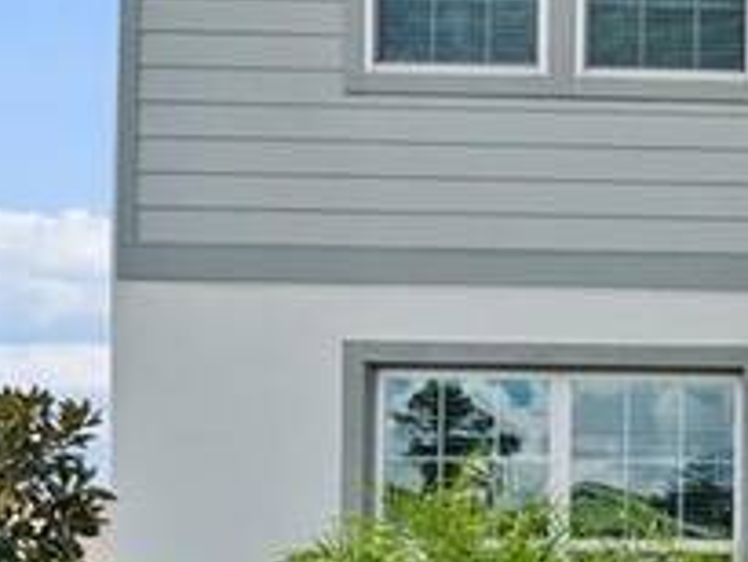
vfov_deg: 15.9
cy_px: 659
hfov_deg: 17.0
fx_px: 1946
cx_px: 1430
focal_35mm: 90
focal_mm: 16
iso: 80
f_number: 9
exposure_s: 1/40
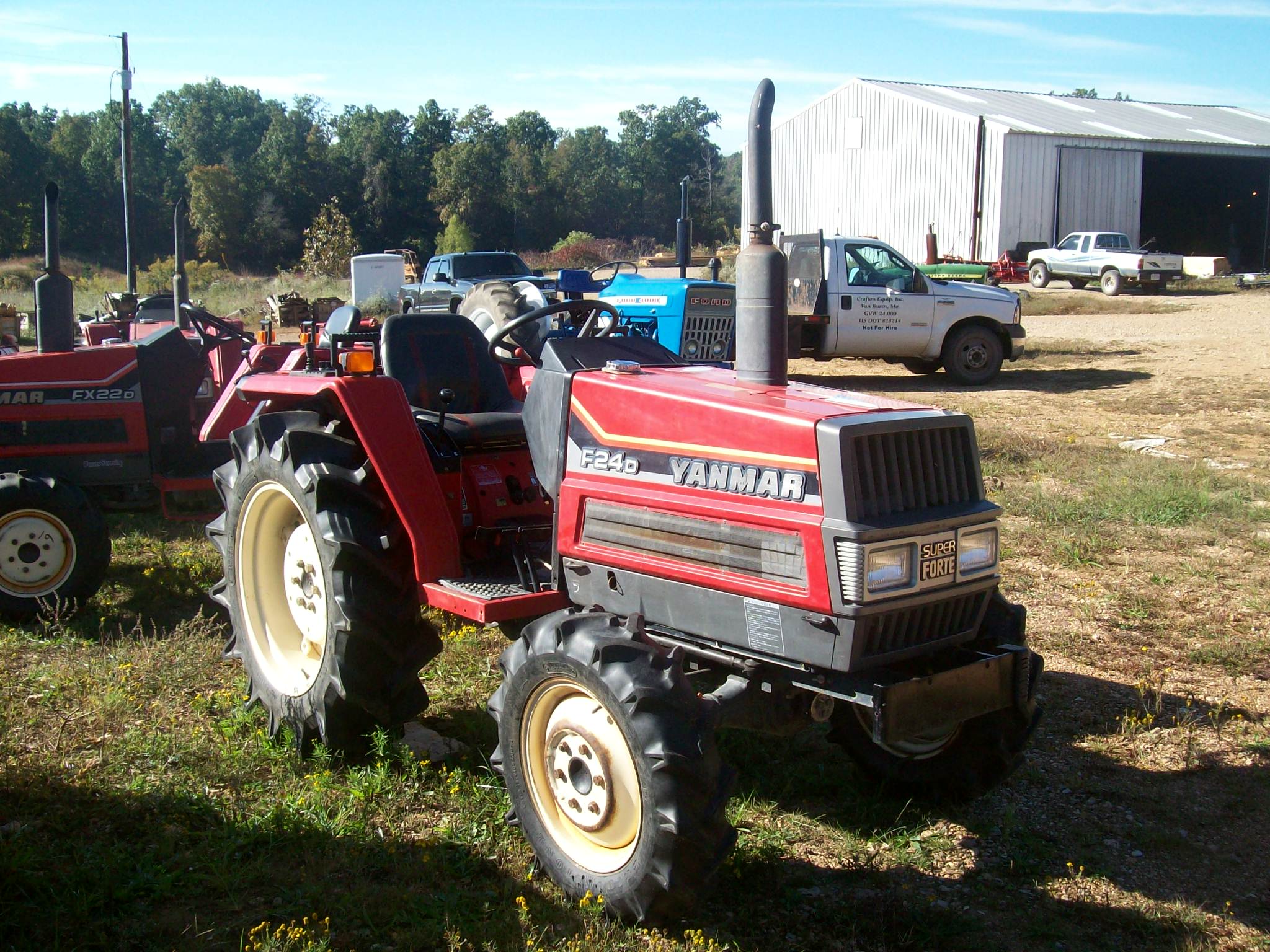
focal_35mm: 36
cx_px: 635
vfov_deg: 39.7
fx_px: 1321
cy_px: 476
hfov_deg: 51.4
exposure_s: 1/313
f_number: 4.8
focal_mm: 6
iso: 80
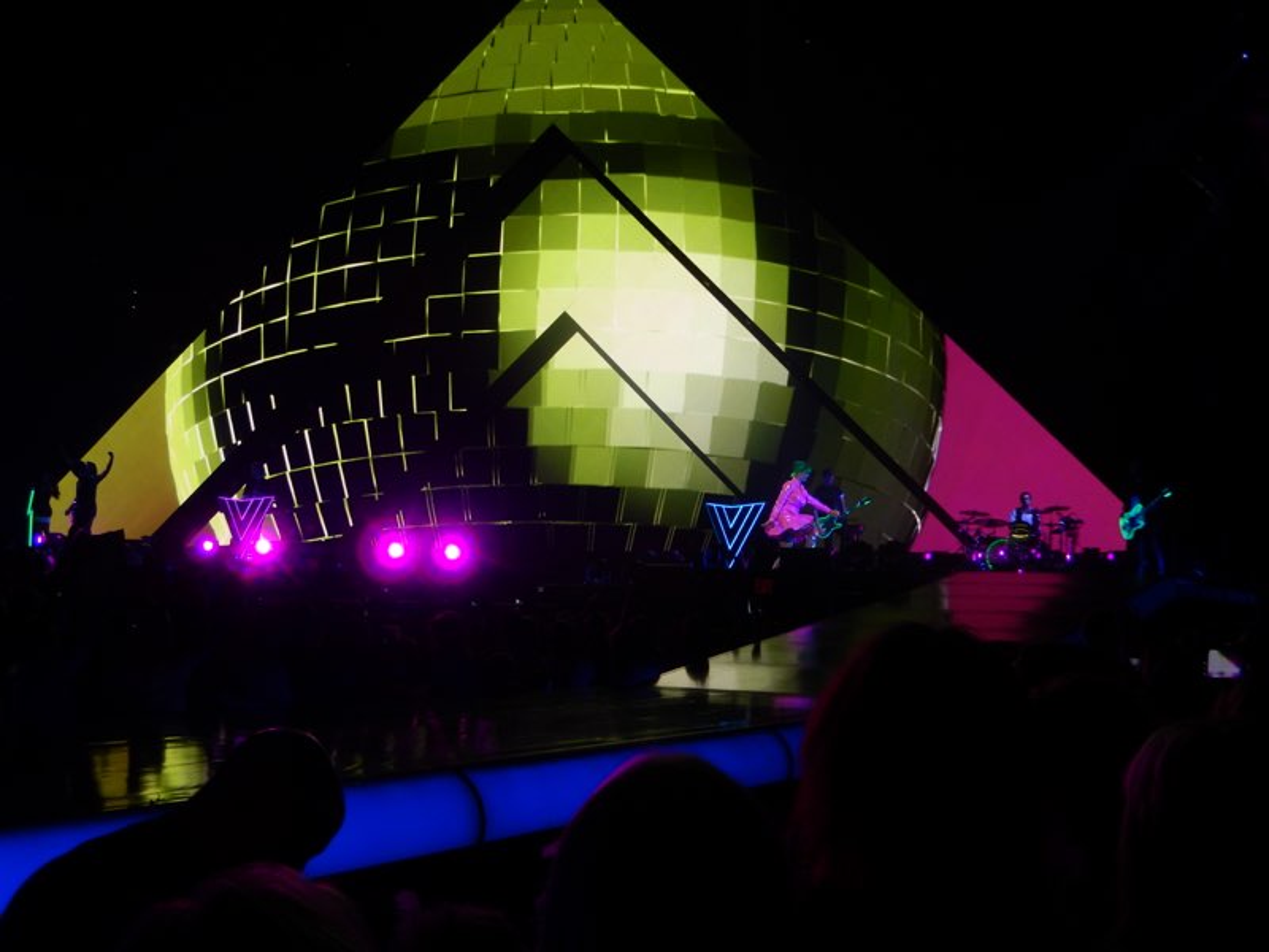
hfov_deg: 45.8
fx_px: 1503
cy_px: 476
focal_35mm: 41
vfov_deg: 35.1
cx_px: 634
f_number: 4.2
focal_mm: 7.3
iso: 125
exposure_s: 1/80
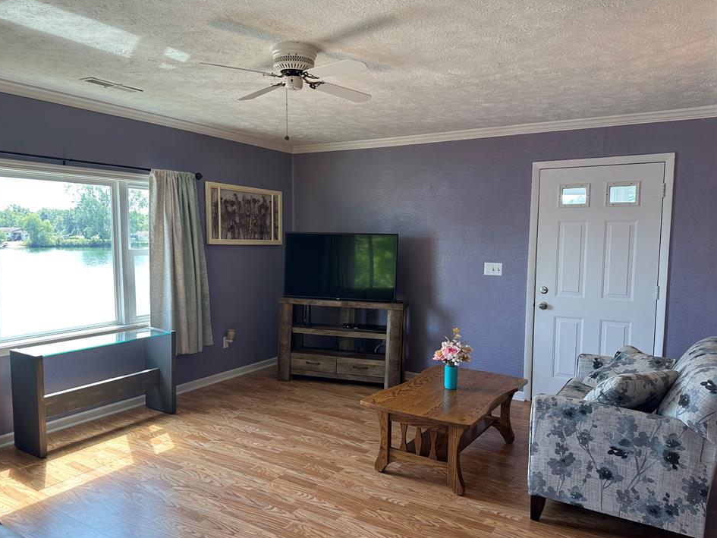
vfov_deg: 53.0
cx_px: 330
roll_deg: -0.6
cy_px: 286
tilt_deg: -5.4
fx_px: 539
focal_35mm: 26
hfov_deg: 67.2
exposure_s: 1/130
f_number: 1.78
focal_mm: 6.86
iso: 80
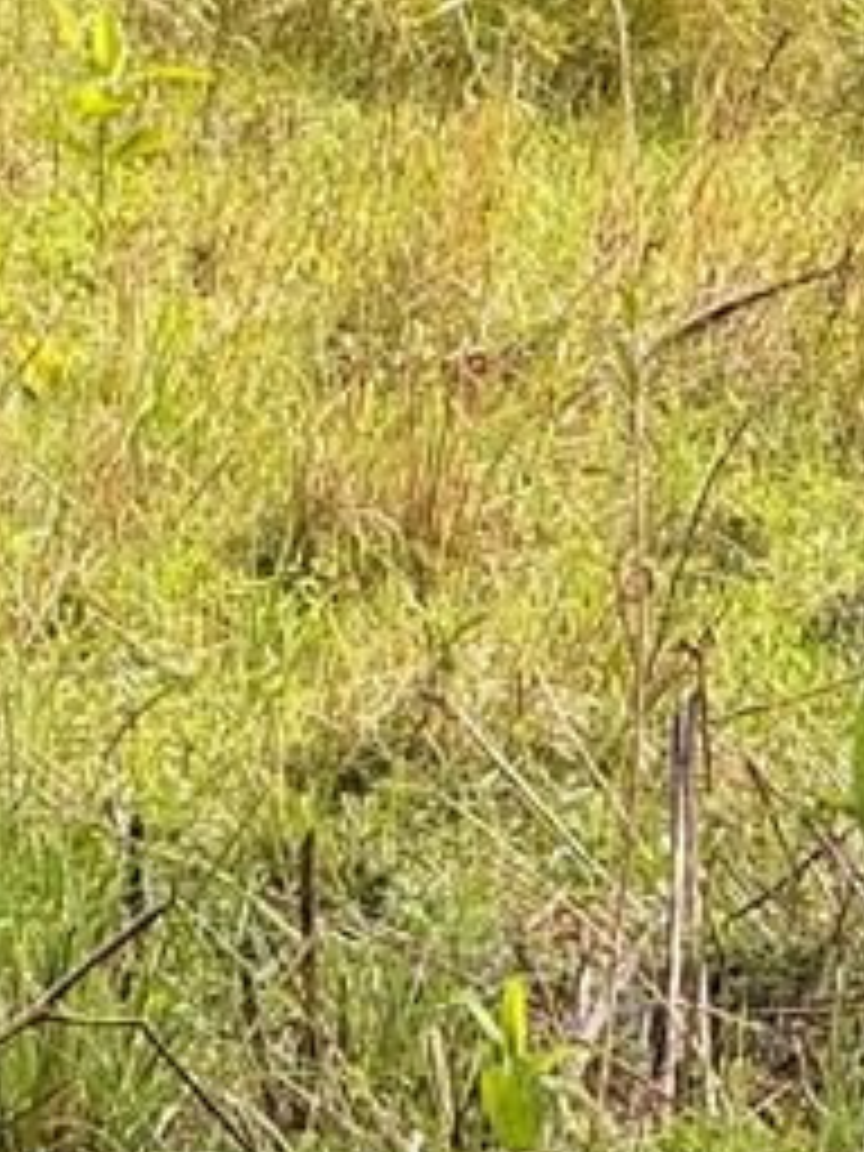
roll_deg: +0.3
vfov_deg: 4.1
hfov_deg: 3.1
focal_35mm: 480
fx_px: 15974
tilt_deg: -3.0
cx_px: 482
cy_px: -508
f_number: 2.8
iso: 50
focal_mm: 15.66
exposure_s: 1/138
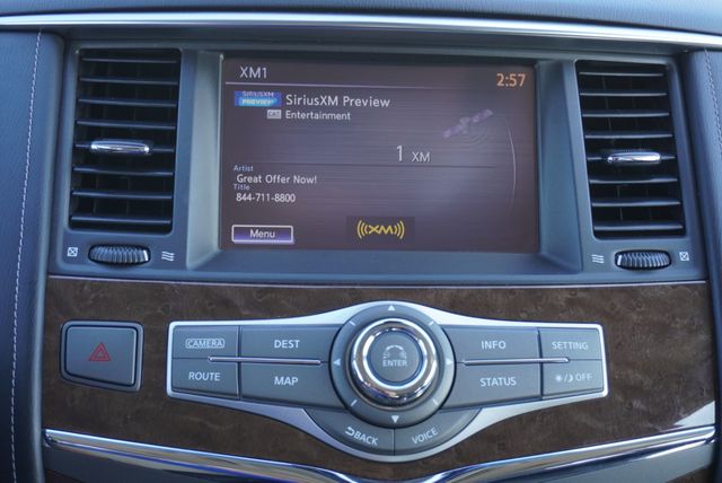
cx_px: 361
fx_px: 873
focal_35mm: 44
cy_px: 242
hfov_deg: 44.9
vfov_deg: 30.9
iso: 320
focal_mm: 29
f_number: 4.5
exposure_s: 1/60
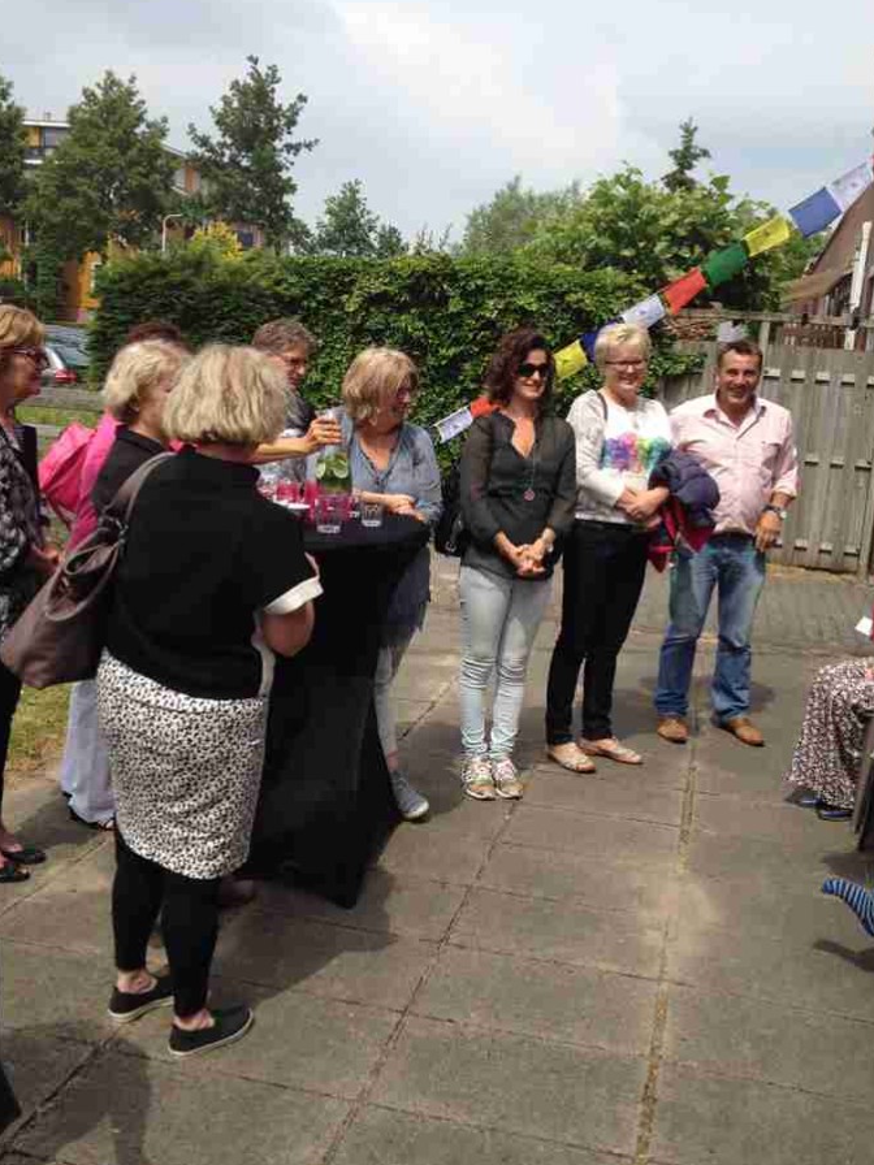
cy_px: 564
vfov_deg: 46.8
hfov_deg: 36.0
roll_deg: -3.7
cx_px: 430
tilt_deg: -11.1
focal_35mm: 40
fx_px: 1347
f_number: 2.4
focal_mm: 4.28
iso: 50
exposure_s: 1/1783
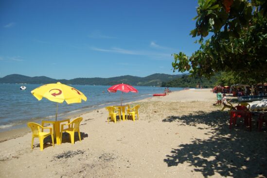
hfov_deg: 67.4
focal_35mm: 27
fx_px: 200
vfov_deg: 47.8
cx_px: 134
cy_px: 89
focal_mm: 18
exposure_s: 1/2500
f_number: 4
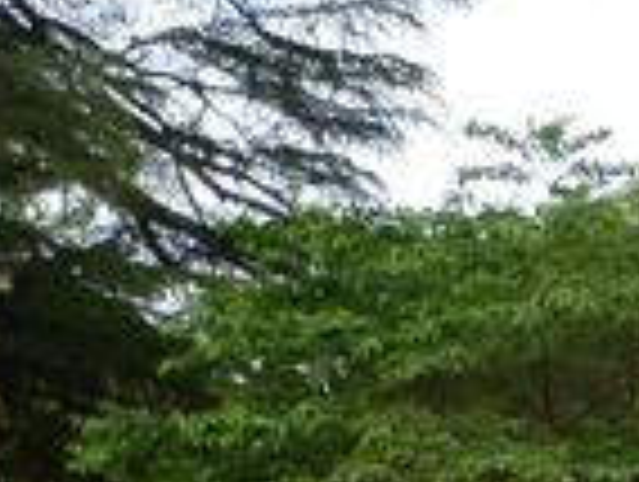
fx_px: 2496
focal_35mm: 135
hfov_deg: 14.6
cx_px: 374
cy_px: 865
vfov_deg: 10.4
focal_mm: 4.3
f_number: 3.3
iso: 125
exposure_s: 1/500
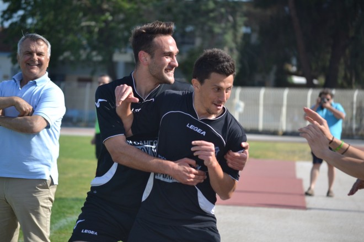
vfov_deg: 7.3
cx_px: 182
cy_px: 121
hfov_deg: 11.0
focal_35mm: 188
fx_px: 1896
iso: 400
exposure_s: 1/1250
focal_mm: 125
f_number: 4.8
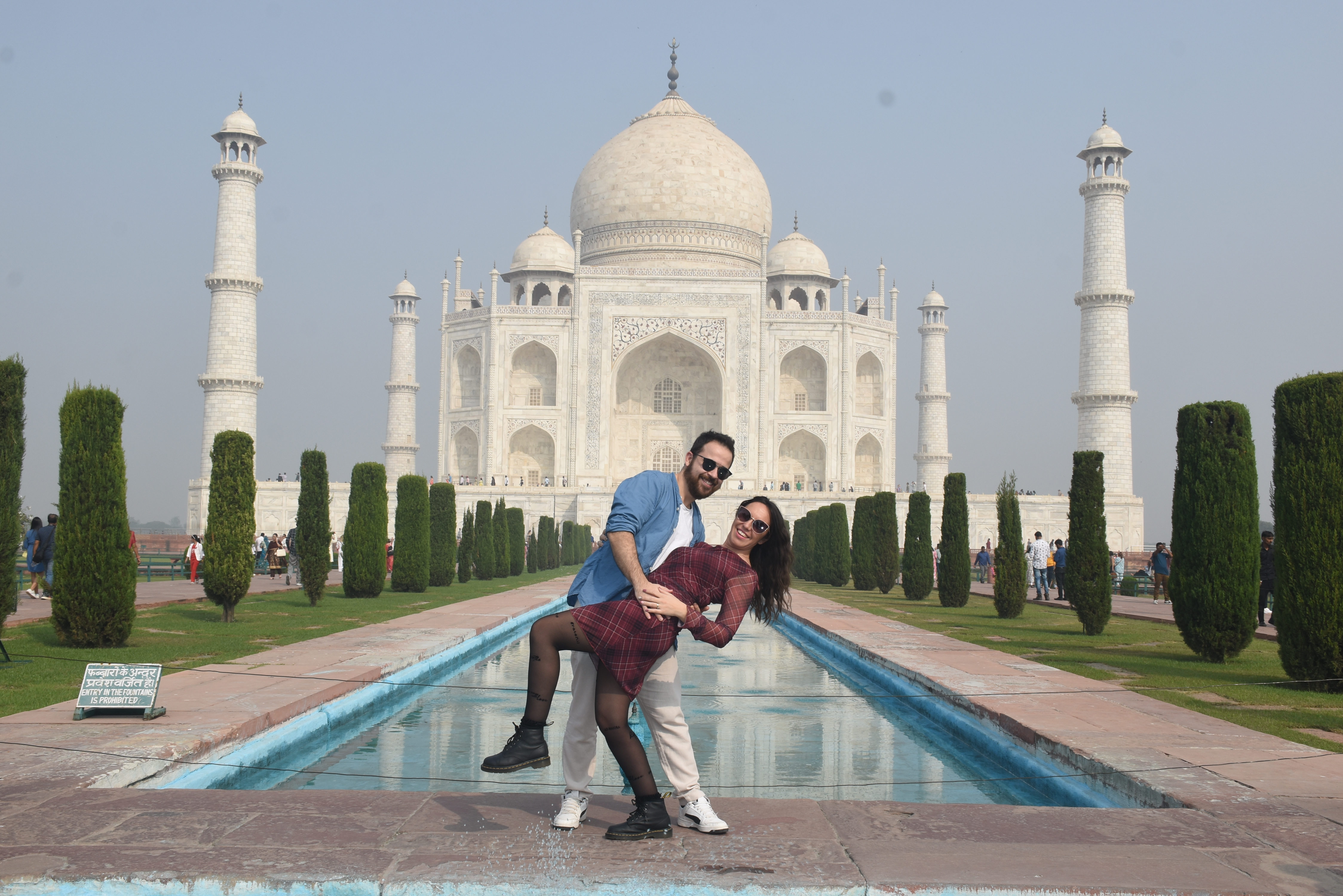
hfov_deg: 53.1
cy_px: 448
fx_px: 1343
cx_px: 672
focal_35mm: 36
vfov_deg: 36.9
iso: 125
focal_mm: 24
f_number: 9
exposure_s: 1/200
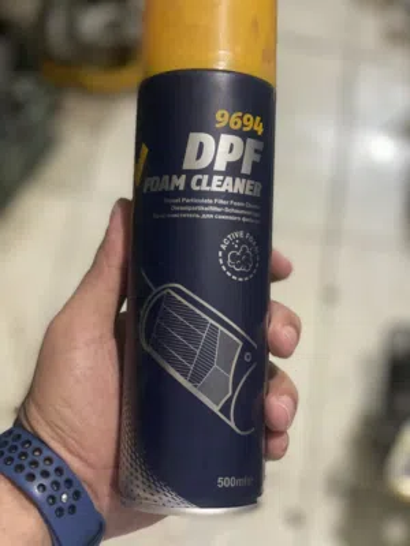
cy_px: 273
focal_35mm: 52
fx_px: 821
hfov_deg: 28.0
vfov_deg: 36.8
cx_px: 205
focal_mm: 6
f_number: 2
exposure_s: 1/25
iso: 400
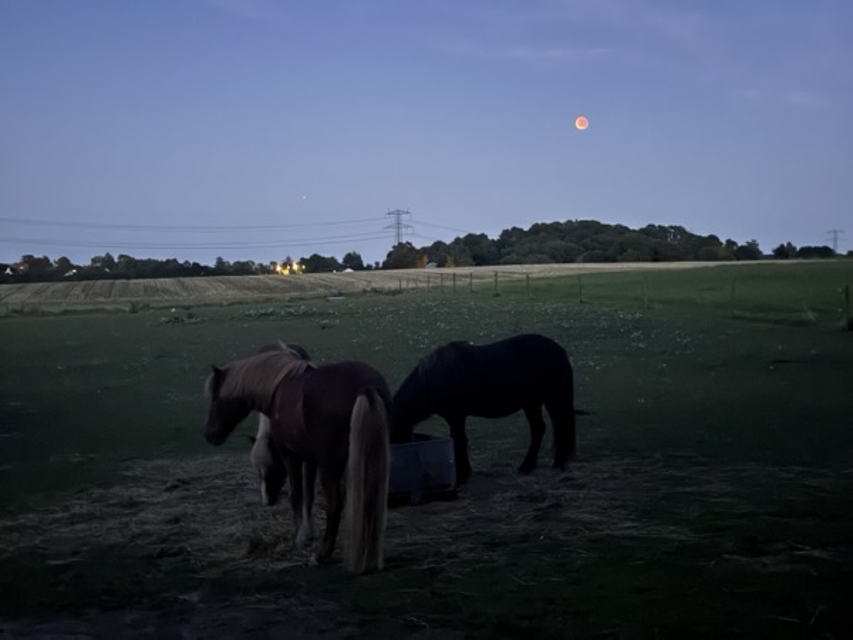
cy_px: 320
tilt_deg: -2.1
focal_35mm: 48
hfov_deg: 39.7
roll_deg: +0.6
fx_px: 1183
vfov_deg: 30.3
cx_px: 426
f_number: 1.78
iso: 1600
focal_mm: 6.76
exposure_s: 1/2
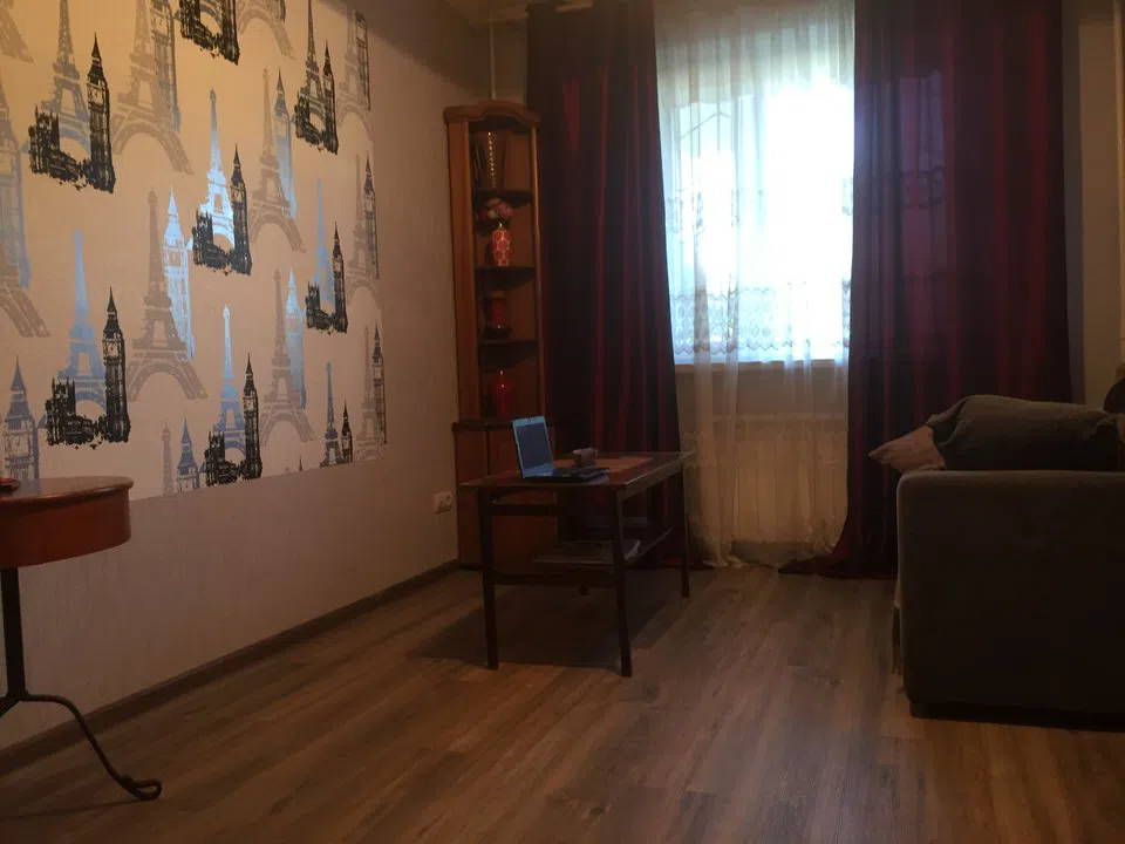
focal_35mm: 29
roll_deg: +2.5
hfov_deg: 61.7
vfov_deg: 48.2
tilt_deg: -2.5
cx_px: 562
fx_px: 942
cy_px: 422
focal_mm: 4.15
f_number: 2.2
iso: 160
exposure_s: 1/33
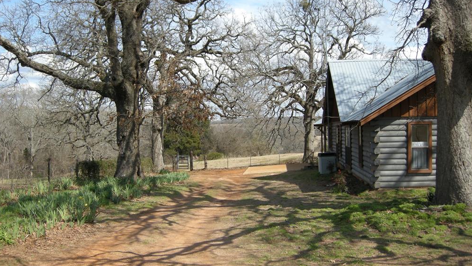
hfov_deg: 51.6
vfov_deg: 30.4
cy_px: 146
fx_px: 488
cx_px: 235
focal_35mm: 39
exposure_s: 1/567
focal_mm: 7.5
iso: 64
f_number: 3
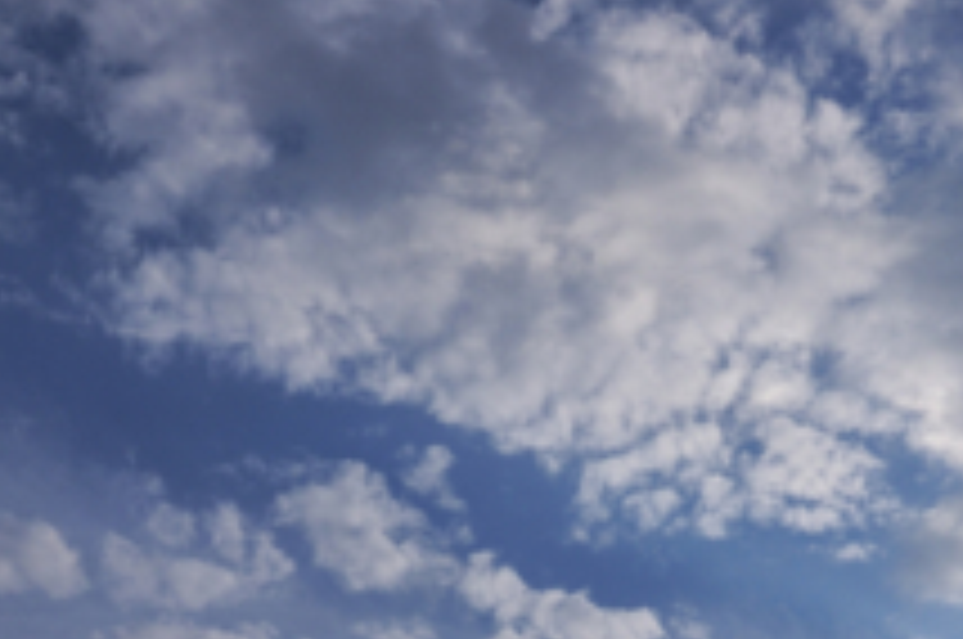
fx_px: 2991
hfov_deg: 18.2
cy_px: 680
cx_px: 630
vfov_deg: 12.0
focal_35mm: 112
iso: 200
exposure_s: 1/640
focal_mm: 32
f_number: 11
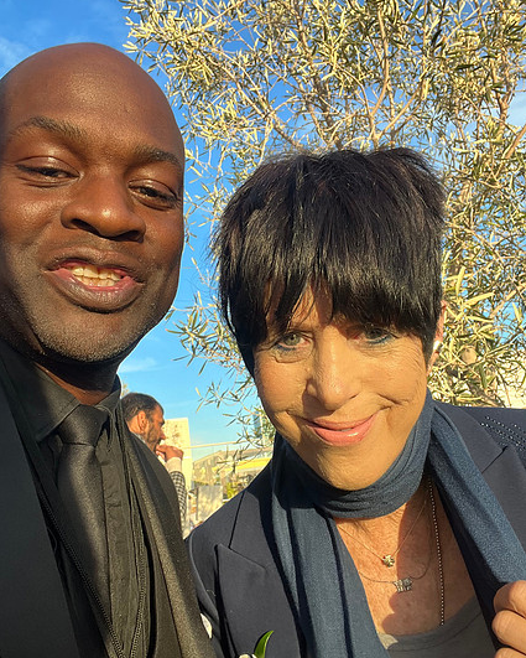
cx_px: 258
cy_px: 325
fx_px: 623
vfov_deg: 55.7
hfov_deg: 45.8
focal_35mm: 32
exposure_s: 1/192
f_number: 2.2
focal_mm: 2.71
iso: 25
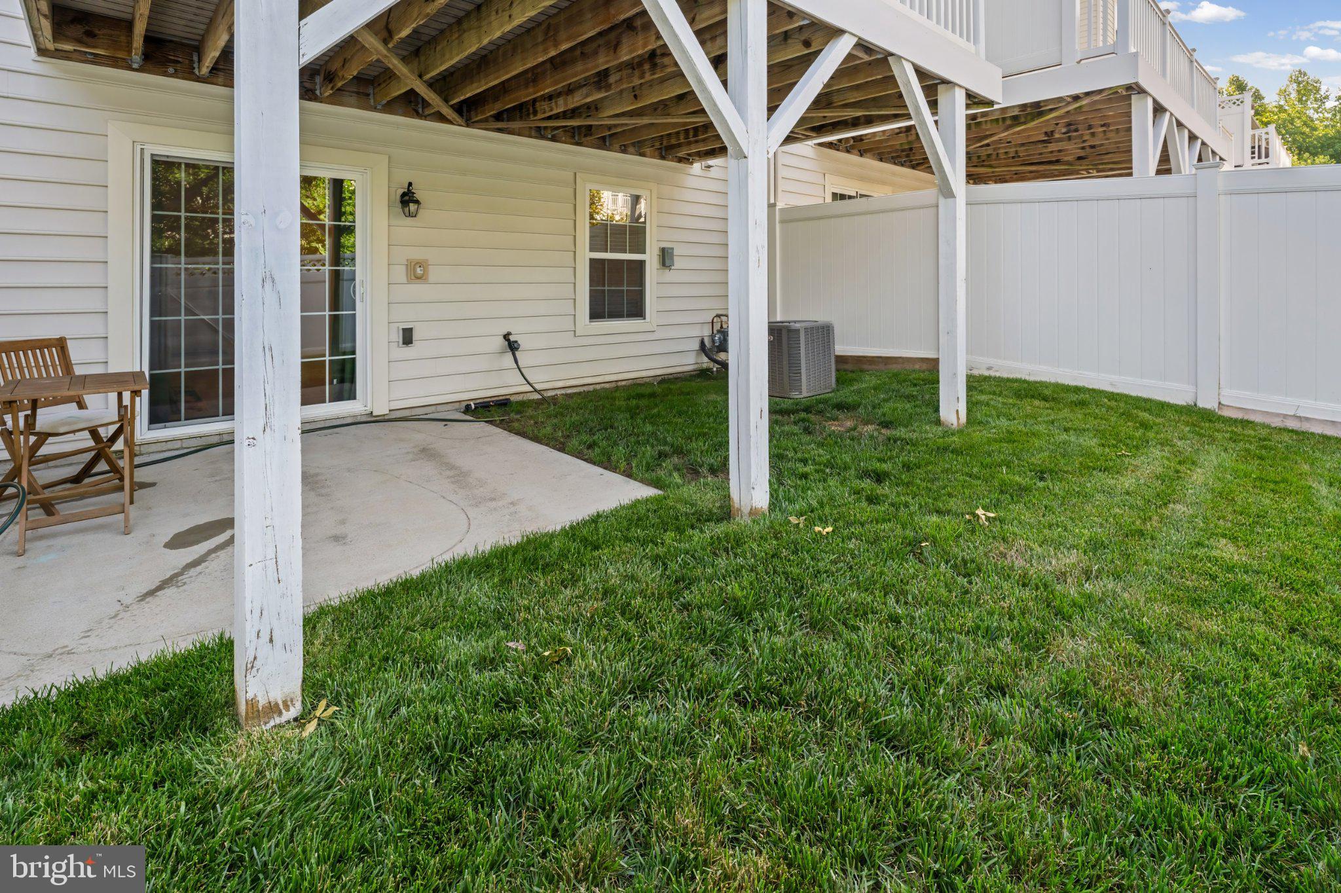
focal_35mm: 16
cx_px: 670
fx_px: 596
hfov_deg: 96.8
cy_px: 446
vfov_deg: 73.7
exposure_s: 1/125
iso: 500
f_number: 8
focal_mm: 16
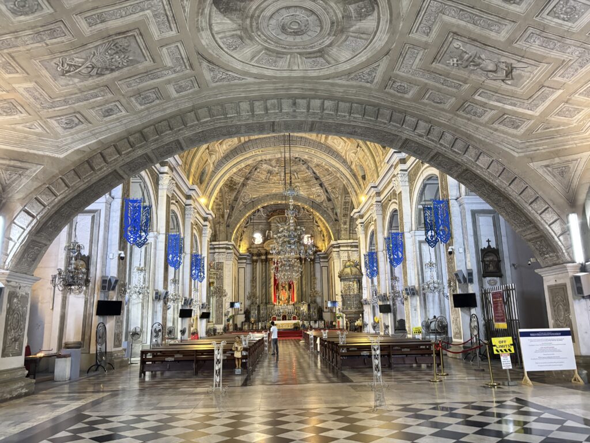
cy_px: 222
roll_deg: +1.6
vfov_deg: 53.1
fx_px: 443
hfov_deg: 67.3
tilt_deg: +12.2
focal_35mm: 26
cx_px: 295
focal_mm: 5.96
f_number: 1.6
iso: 640
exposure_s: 1/30
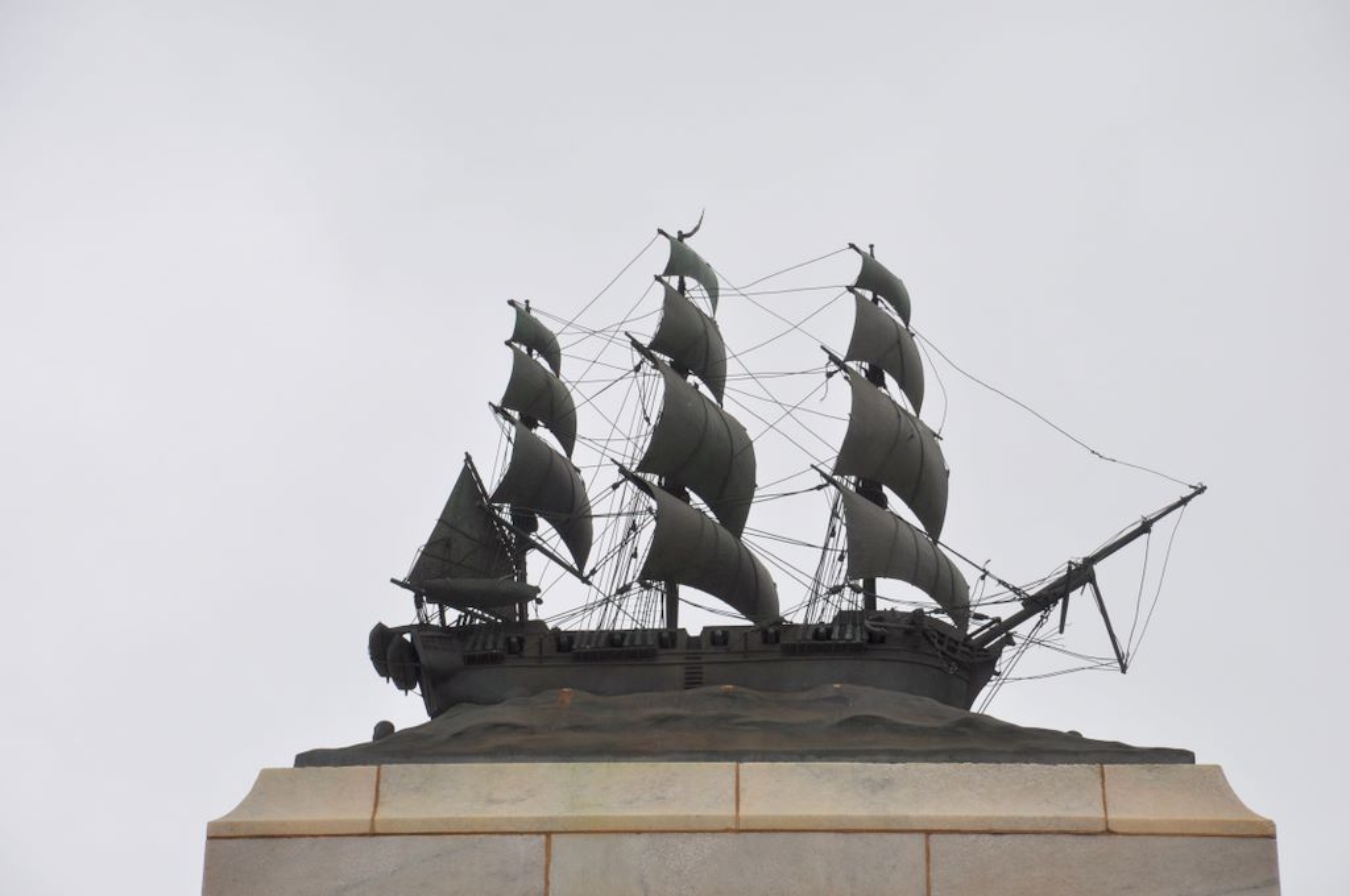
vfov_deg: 8.7
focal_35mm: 158
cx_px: 675
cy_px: 448
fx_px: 5899
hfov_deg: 13.1
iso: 200
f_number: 10
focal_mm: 105
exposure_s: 1/400
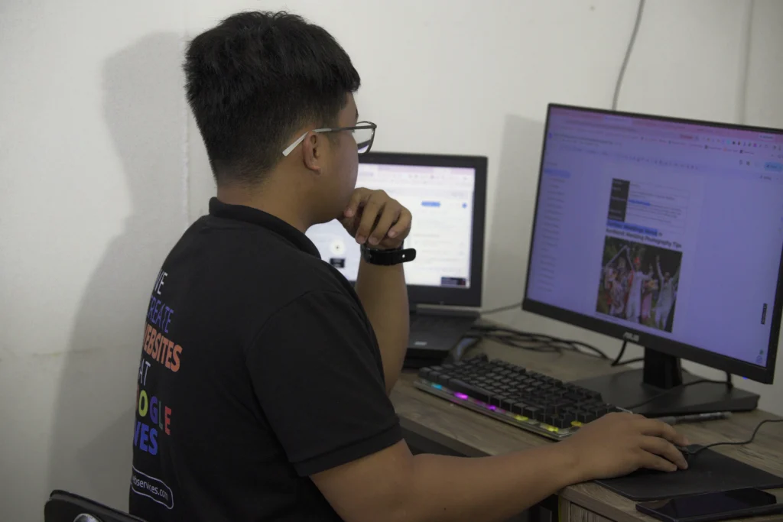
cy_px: 261
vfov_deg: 16.3
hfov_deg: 24.2
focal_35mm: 84
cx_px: 392
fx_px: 1827
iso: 1250
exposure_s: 1/500
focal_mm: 56
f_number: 2.8
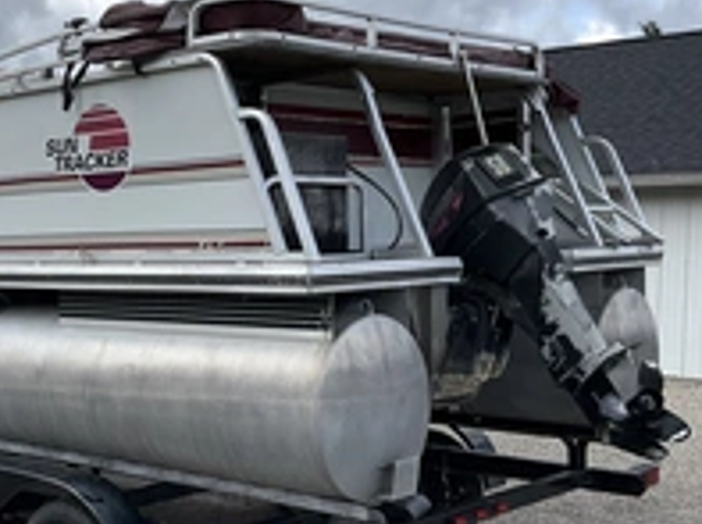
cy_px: 303
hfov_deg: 32.1
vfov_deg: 24.7
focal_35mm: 59
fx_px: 1194
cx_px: 167
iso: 25
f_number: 1.8
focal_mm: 3
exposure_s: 1/1195
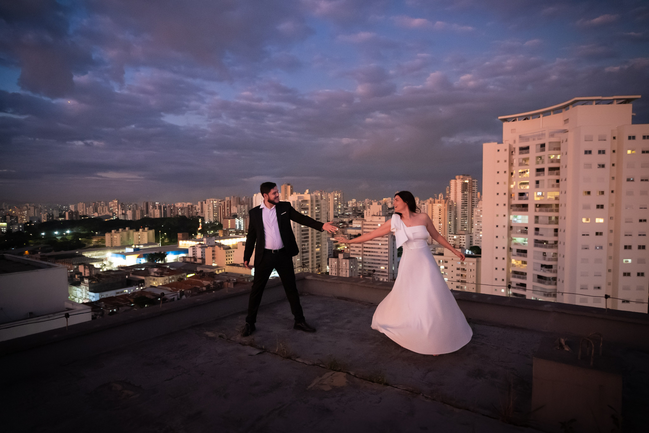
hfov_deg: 80.6
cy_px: 230
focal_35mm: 21
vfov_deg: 58.9
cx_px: 328
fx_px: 383
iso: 5000
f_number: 1.8
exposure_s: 1/125
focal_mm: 13
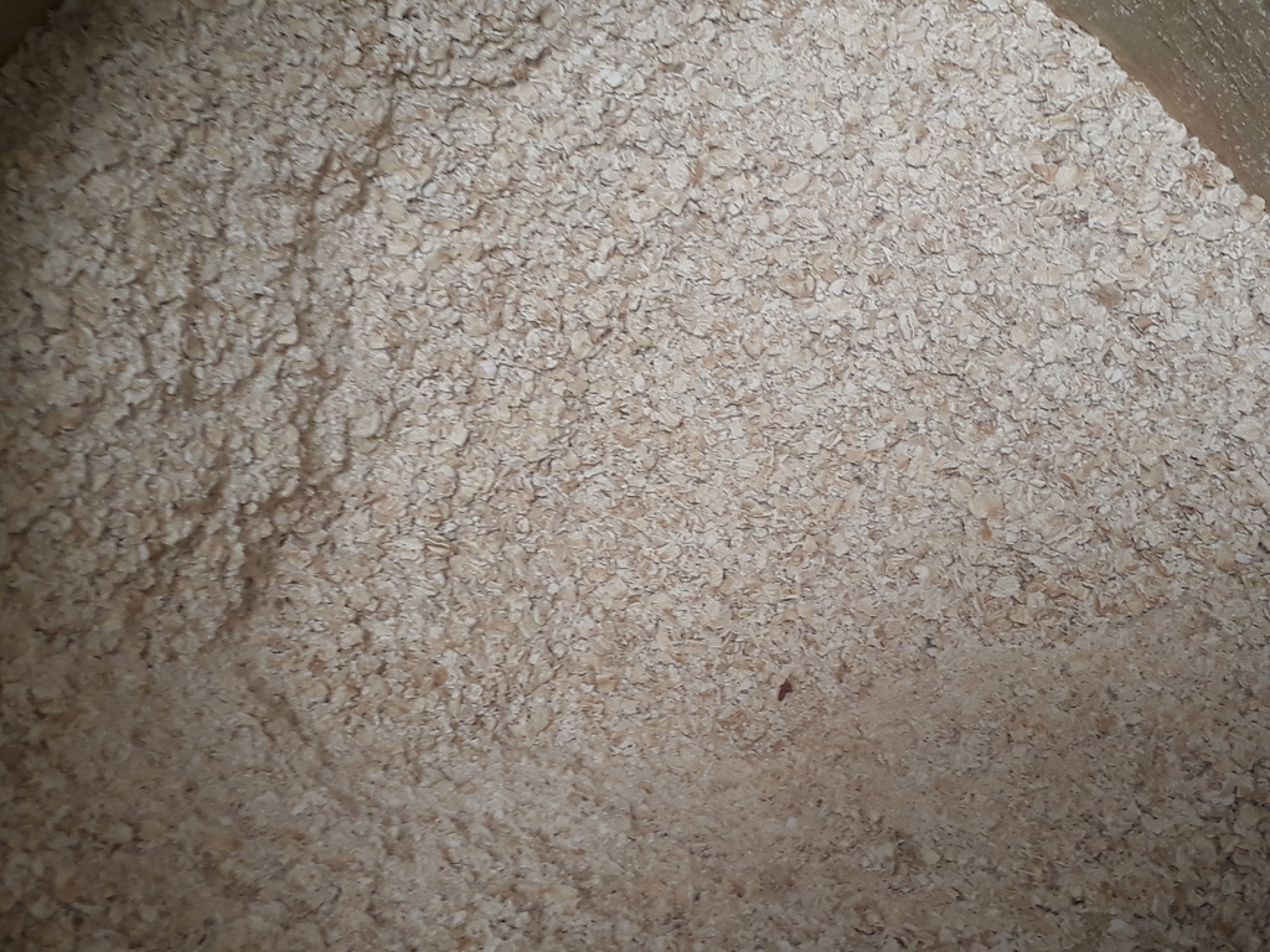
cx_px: 635
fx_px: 991
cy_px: 476
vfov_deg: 51.4
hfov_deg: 65.3
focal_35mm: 27
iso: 64
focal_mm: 3.6
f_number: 1.9
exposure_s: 1/30
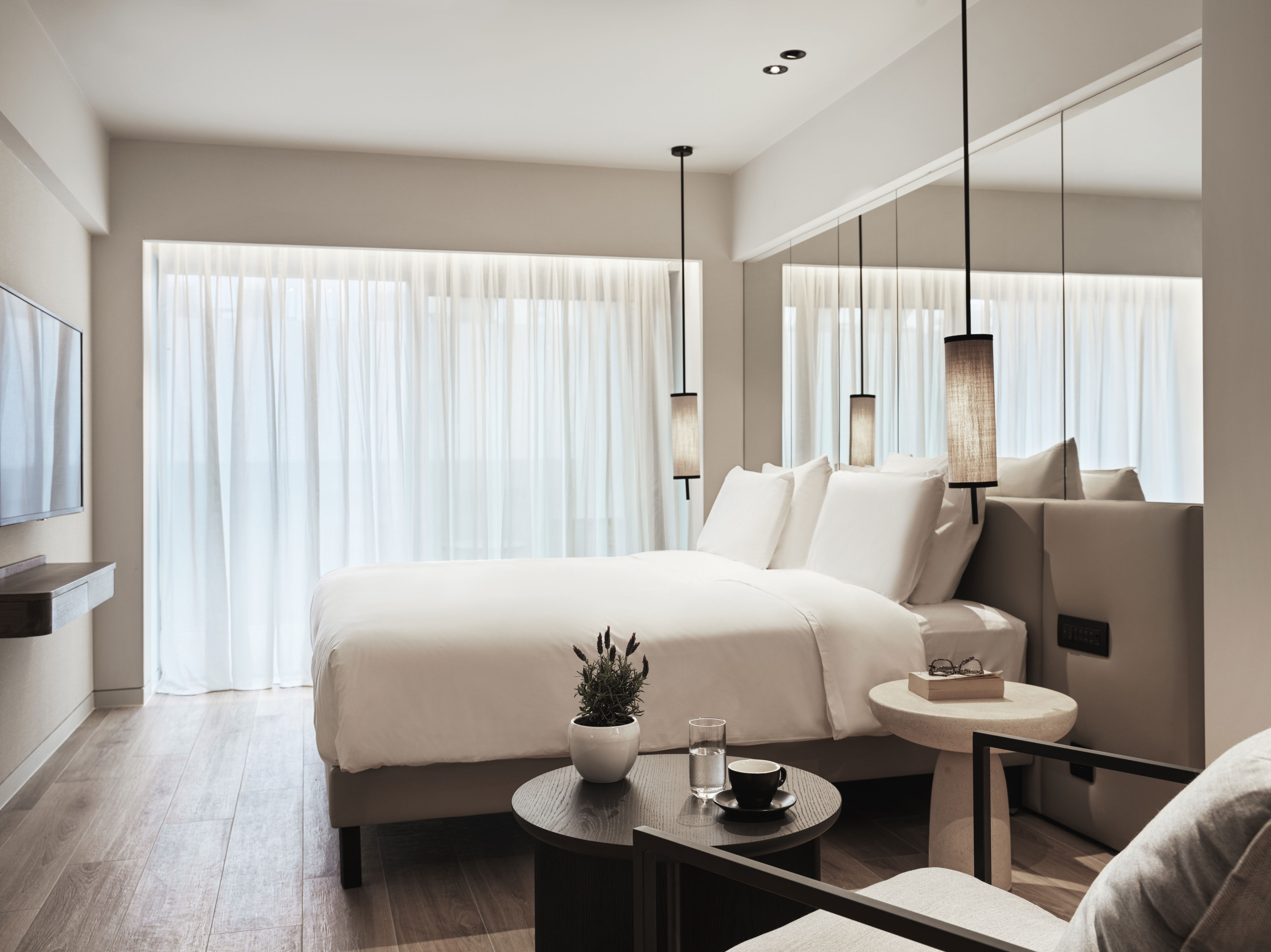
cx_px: 636
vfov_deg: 36.8
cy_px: 476
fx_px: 1432
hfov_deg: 47.9
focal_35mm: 39
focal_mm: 50
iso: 200
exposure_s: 1
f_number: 11
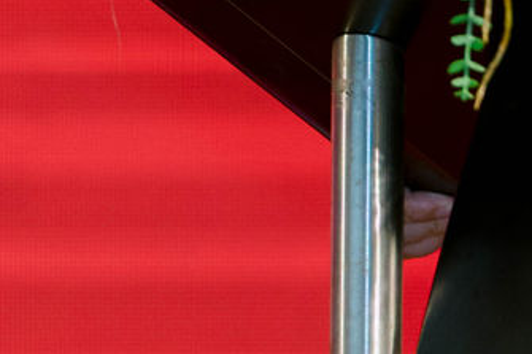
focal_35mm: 1101
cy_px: -315
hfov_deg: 1.9
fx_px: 16262
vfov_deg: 1.2
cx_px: 813
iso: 800
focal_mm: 180
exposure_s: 1/160
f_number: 3.2
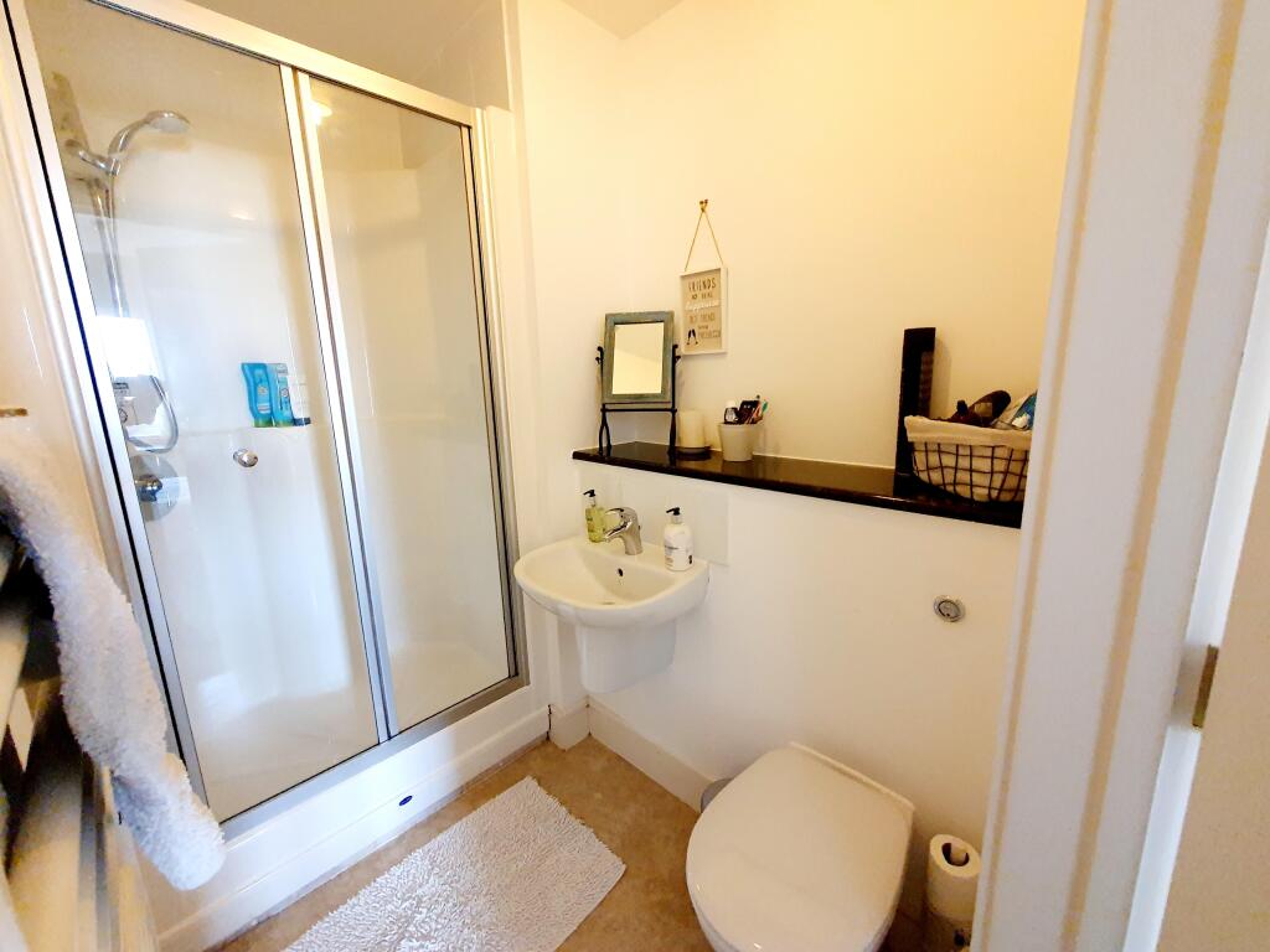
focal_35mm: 13
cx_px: 635
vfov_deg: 89.9
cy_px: 476
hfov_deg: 106.2
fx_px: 477
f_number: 2.2
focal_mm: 1.8
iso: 500
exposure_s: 1/33
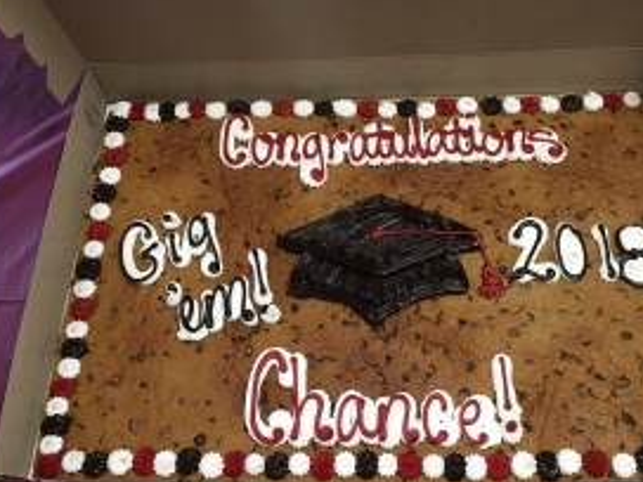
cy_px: 267
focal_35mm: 39
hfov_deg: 47.8
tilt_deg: -62.9
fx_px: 724
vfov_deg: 36.8
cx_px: 362
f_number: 2.2
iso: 125
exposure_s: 1/30
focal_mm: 4.15
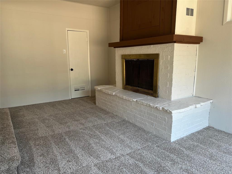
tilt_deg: -9.9
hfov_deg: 67.3
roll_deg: +0.4
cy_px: 87
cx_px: 116
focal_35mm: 26
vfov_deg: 53.1
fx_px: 174
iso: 50
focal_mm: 5.7
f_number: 1.5
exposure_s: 1/121
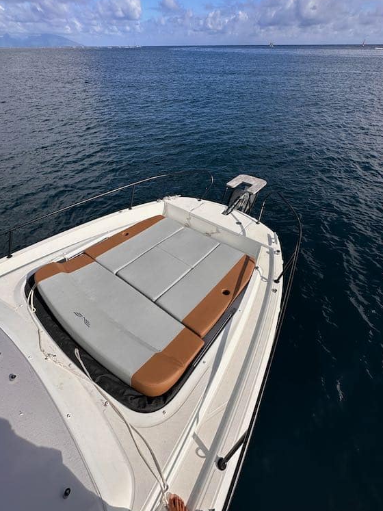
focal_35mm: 15
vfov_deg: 98.2
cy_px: 253
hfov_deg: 81.7
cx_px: 192
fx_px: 221
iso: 50
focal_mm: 2.22
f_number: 2.2
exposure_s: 1/5814
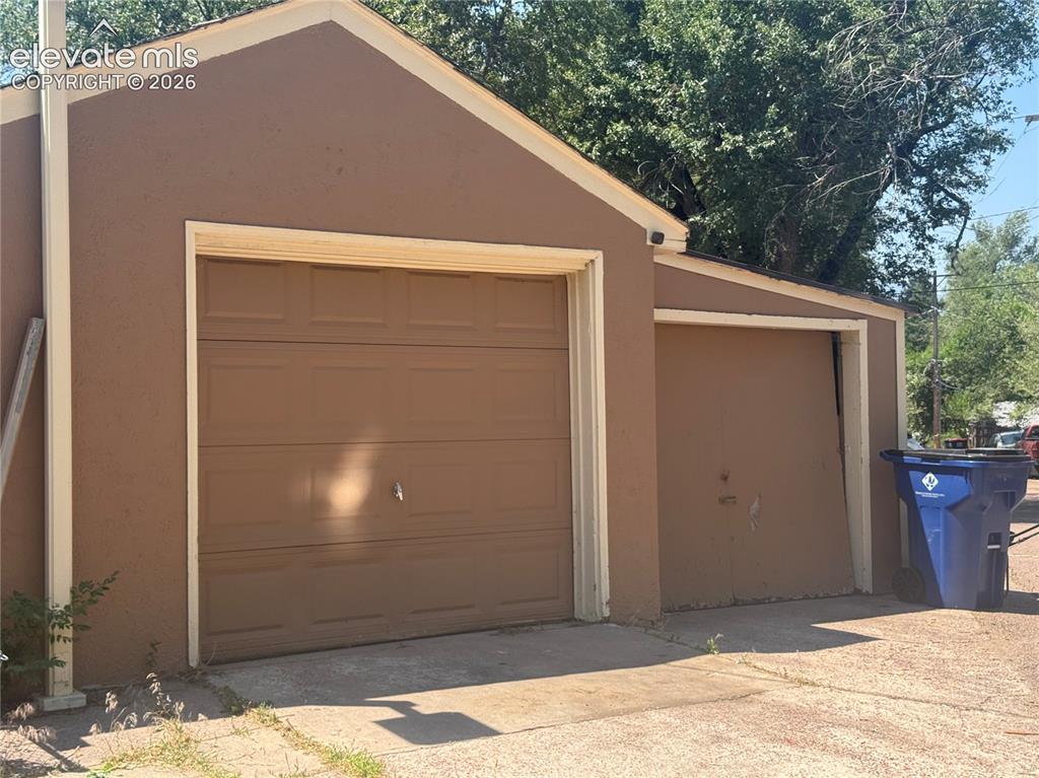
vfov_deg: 30.2
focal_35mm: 48
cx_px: 520
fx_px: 1440
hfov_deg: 39.7
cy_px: 389
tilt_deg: +1.1
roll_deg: +0.9
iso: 64
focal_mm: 6.76
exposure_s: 1/1818
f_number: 1.78
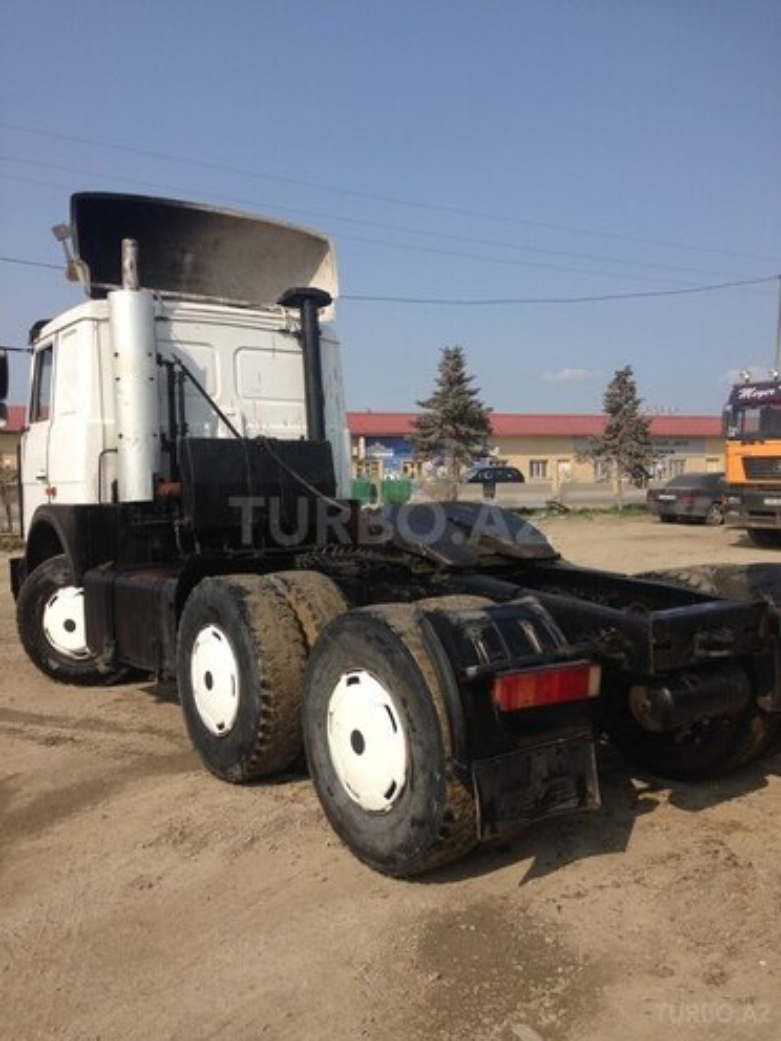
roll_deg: -1.8
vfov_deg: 55.4
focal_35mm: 33
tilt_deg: -0.8
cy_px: 520
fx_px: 993
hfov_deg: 42.9
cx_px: 390
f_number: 2.4
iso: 50
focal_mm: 4.12
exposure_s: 1/1938
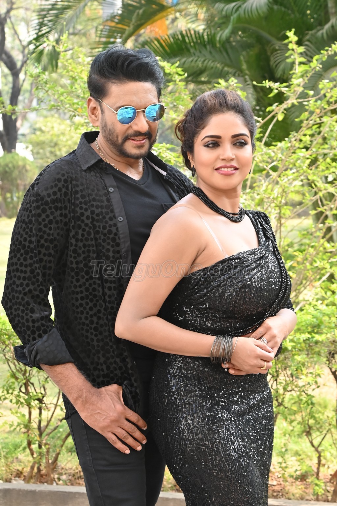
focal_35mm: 87
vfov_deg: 23.4
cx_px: 168
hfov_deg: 15.7
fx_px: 1222
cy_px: 253
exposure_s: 1/250
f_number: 7.1
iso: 640
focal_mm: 58
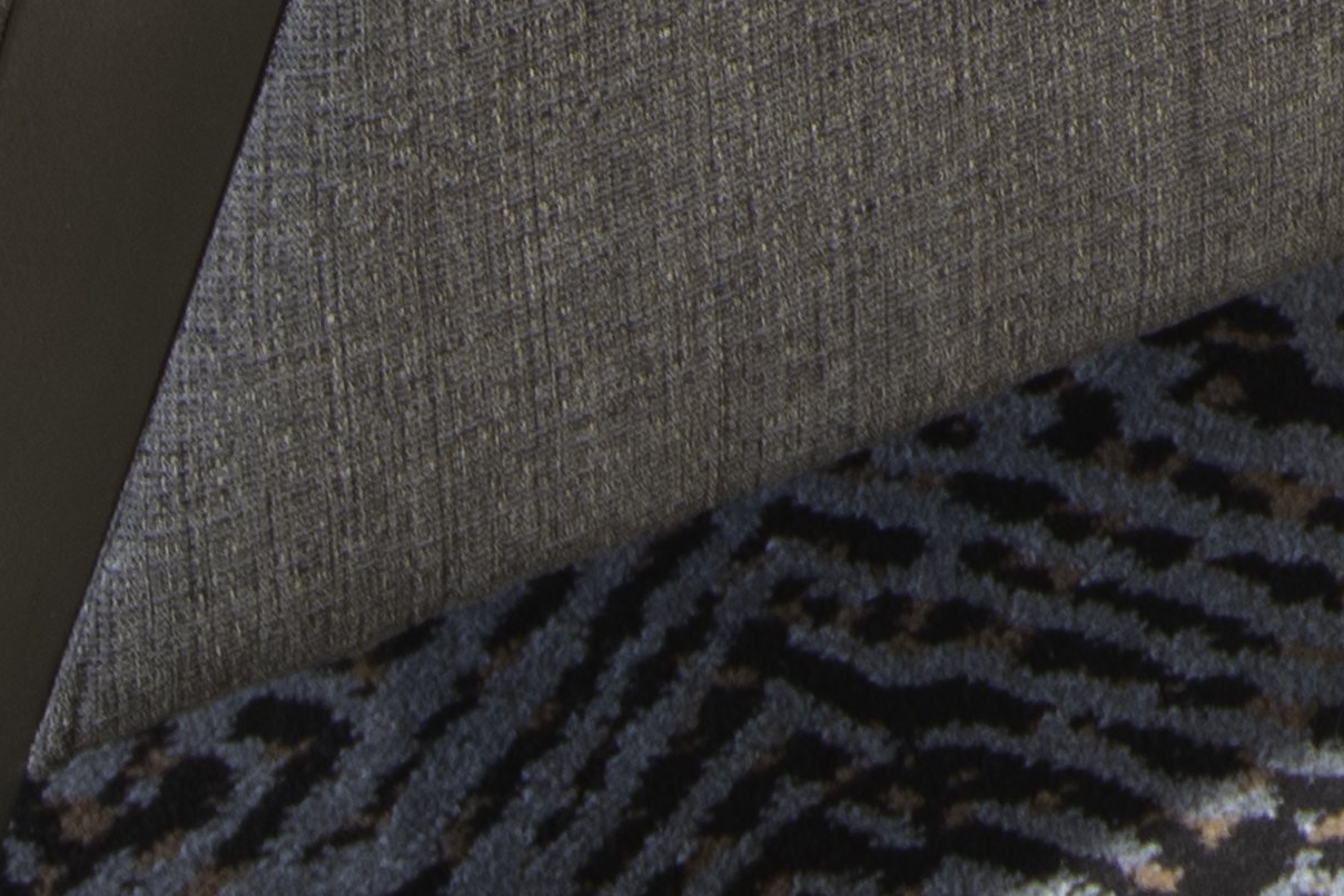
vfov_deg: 8.6
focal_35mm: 123
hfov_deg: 12.9
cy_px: -2080
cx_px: 3164
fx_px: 4591
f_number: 5
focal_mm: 18
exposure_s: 1
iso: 100
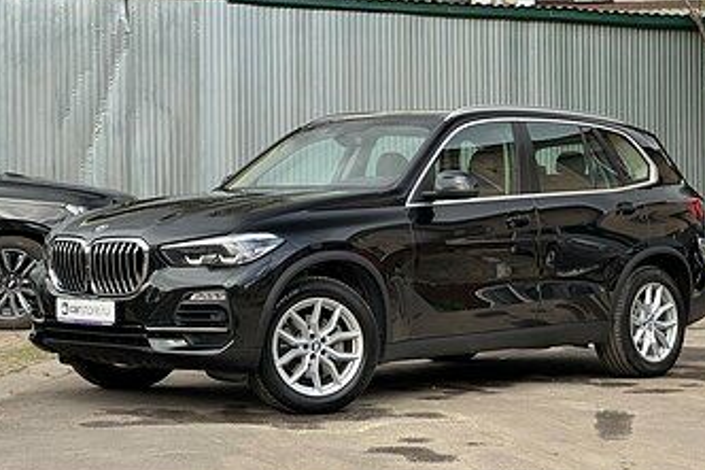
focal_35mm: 86
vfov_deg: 15.9
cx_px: 365
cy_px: 237
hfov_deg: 23.7
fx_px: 1683
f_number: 2.8
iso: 64
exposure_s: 1/99
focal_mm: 9
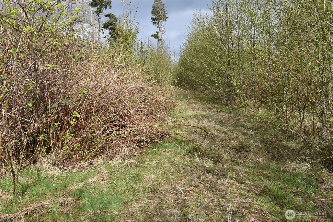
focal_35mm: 32
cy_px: 111
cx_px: 166
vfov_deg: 41.8
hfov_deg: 59.5
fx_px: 292
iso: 500
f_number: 11
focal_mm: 21
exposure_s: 1/500
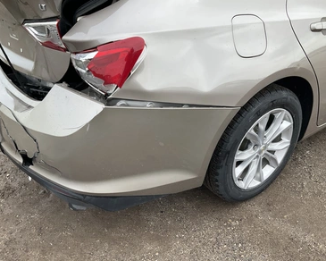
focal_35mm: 31
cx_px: 176
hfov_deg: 57.1
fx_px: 299
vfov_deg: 47.1
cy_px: 130
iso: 25
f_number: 1.8
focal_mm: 3
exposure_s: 1/545
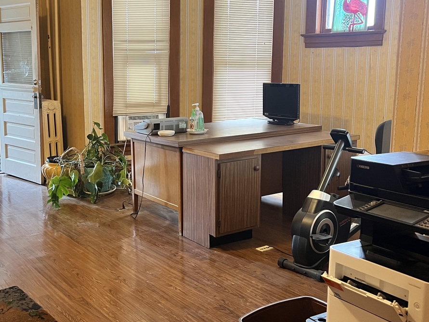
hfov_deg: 44.4
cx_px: 162
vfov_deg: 34.4
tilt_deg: -10.2
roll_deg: +0.7
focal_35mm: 42
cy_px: 152
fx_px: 521
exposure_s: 1/60
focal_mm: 5.7
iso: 320
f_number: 1.5
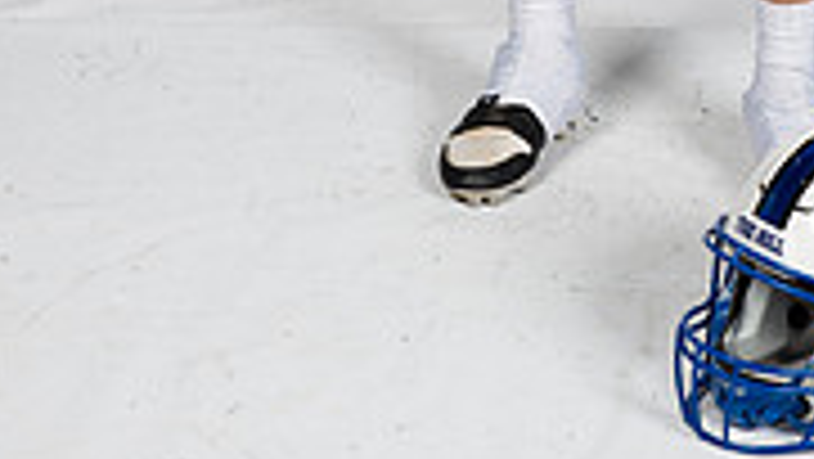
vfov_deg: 7.9
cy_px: -518
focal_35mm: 146
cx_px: 585
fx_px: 3153
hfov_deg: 14.7
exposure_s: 1/400
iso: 250
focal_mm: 56
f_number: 7.1
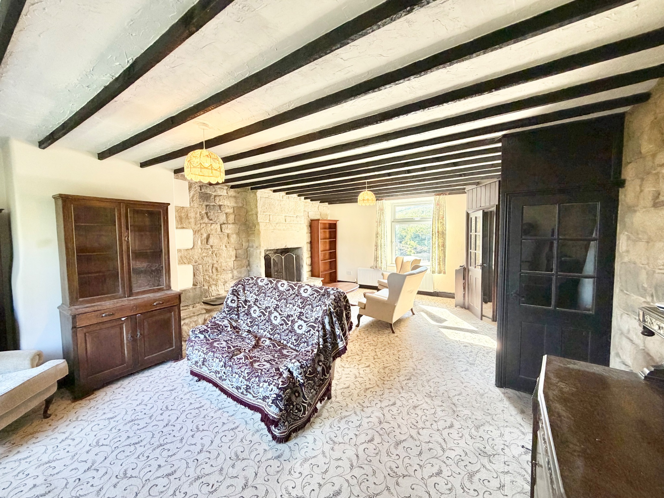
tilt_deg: -3.2
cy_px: 249
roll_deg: +0.7
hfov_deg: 102.1
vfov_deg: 85.7
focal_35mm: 14
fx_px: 269
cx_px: 332
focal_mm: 2.22
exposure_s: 1/50
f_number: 2.2
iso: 200
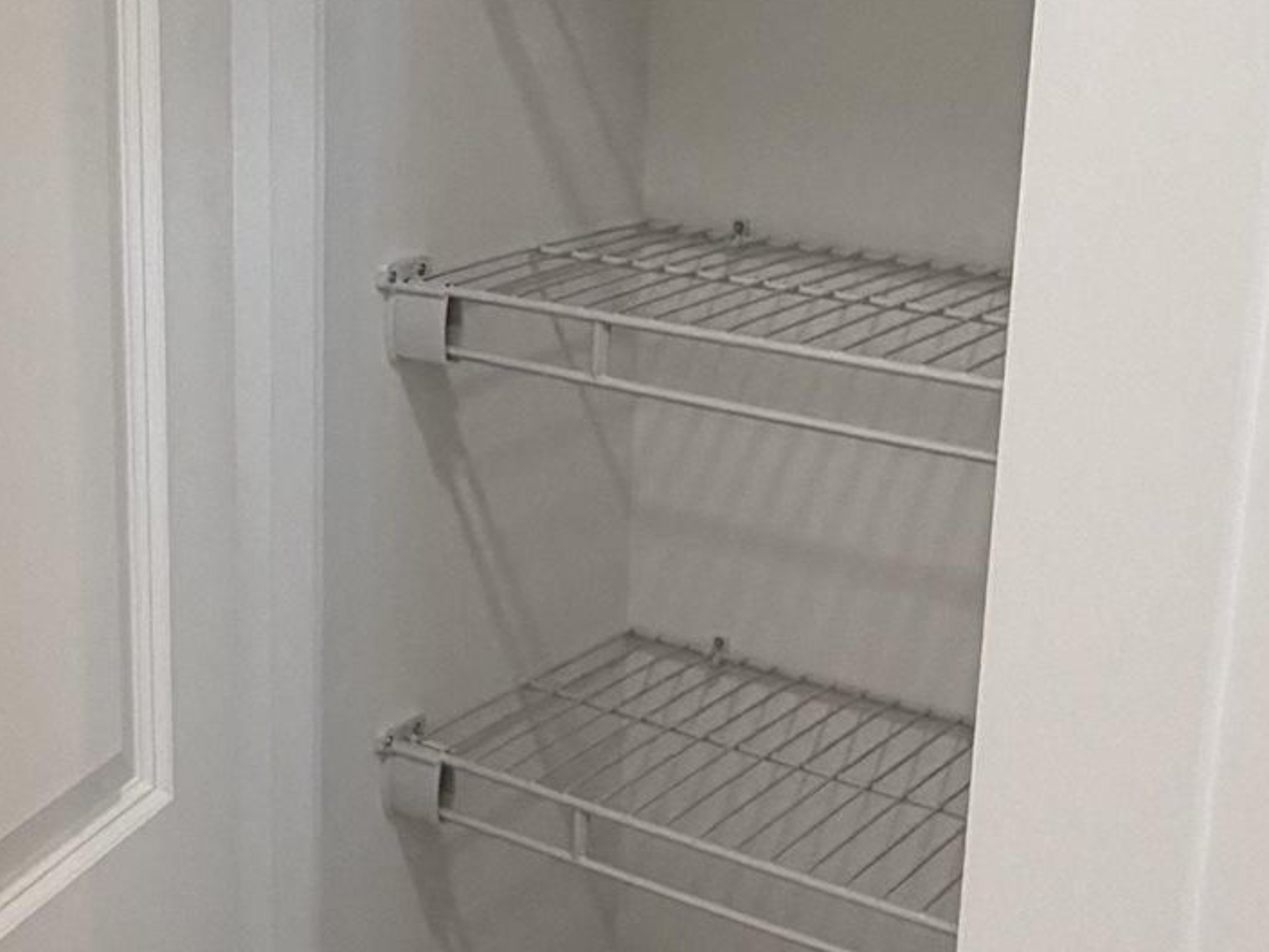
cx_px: 367
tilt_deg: -15.4
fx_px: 2237
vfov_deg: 24.0
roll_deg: +0.1
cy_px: 376
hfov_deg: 31.3
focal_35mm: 61
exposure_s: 1/120
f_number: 2.2
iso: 250
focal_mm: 2.22
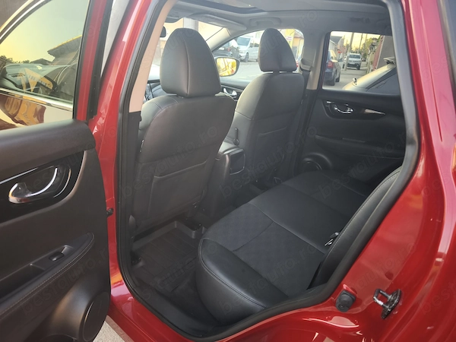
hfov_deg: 73.9
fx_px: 303
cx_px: 228
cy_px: 171
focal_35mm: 23
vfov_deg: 58.9
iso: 320
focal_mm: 6.57
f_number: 1.6
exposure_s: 1/100
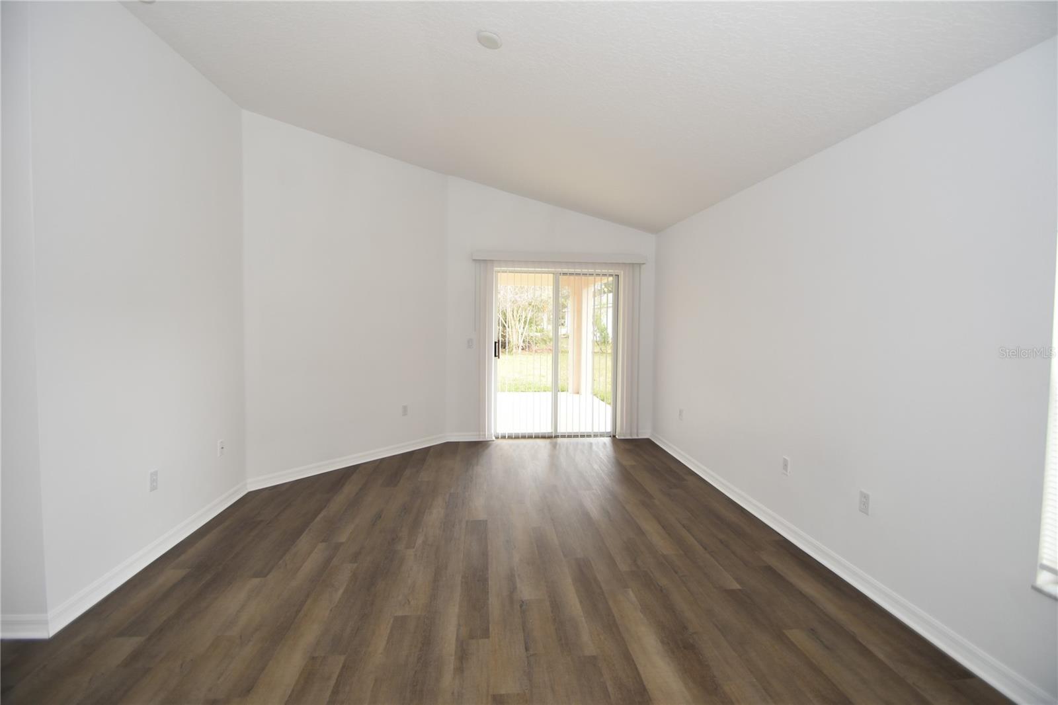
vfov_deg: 77.3
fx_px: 441
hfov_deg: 100.4
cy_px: 352
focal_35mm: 15
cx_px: 529
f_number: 4
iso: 220
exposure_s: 1/60
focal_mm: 10
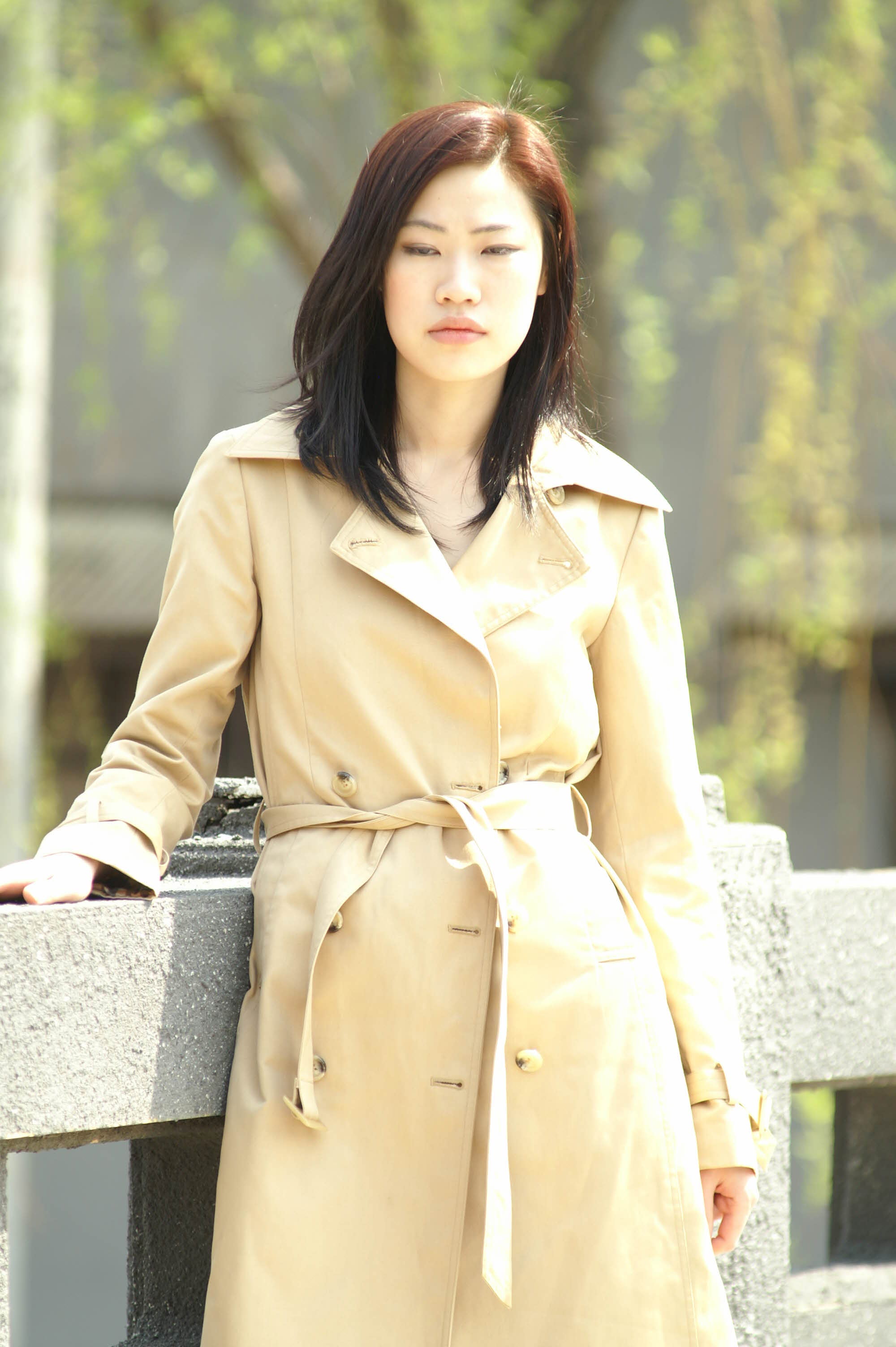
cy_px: 674
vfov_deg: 6.9
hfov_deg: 4.6
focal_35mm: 300
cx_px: 448
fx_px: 11220
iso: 200
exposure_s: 1/500
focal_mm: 200
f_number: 4
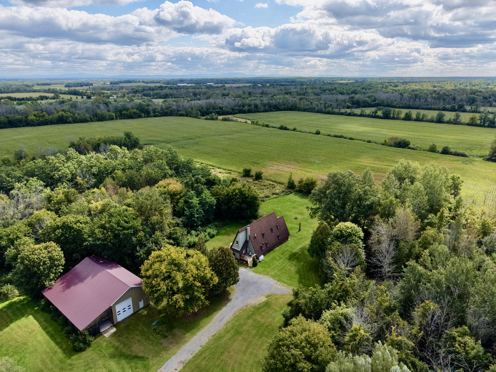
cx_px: 248
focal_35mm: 24
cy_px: 186
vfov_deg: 56.8
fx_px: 344
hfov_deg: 71.6
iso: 400
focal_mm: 8.67
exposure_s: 1/5000
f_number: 1.8
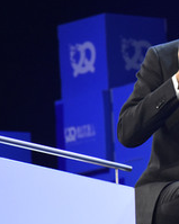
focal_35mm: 446
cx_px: 216
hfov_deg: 3.5
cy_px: 113
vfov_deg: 4.3
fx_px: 2956
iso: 3200
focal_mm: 140
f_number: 6.3
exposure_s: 1/100
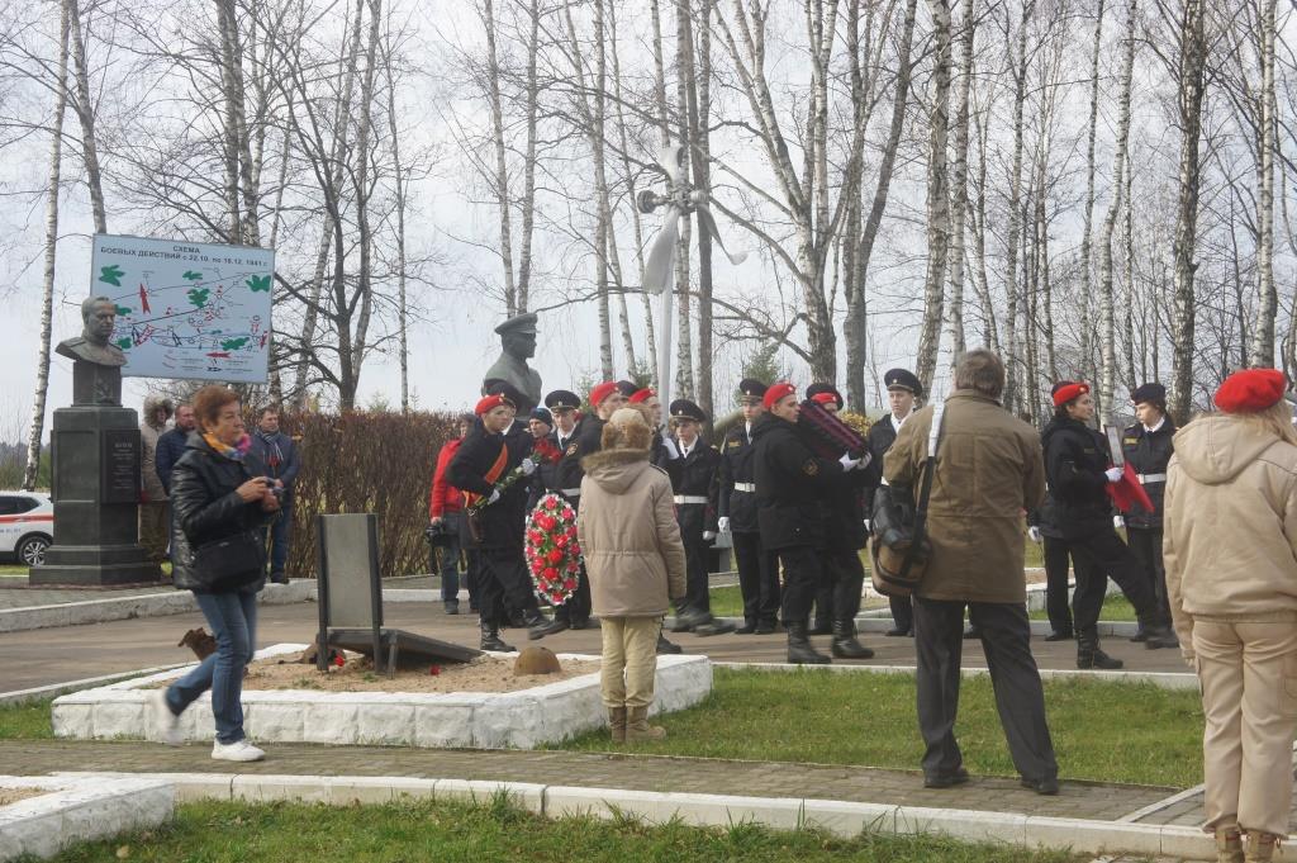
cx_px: 648
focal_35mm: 68
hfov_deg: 29.9
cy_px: 432
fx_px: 2430
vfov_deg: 20.1
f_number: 9
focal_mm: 45
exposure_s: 1/100
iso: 200
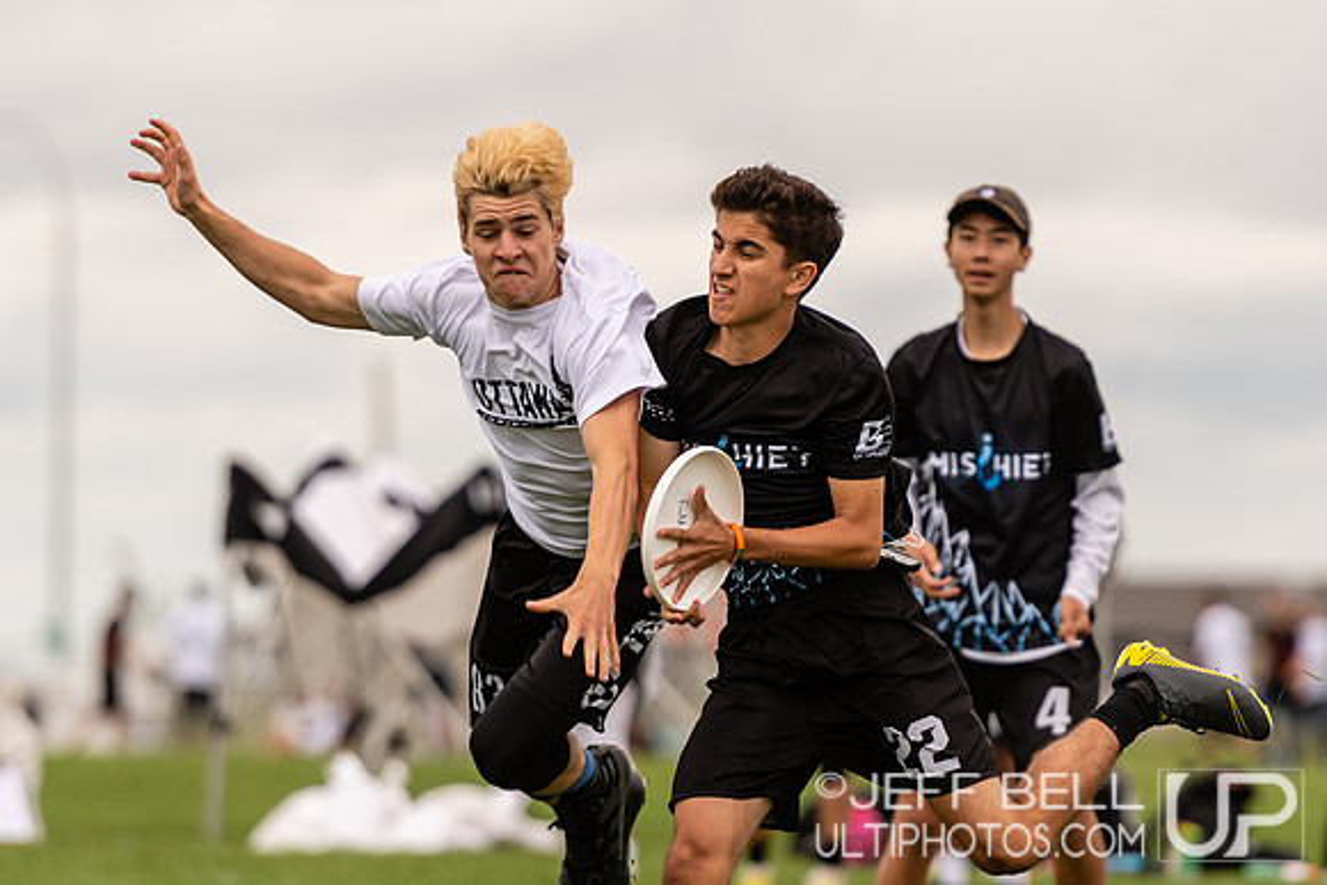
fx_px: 16739
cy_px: 475
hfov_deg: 4.5
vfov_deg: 3.0
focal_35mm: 454
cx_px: 798
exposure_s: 1/1000
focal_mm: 200
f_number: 2.8
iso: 100
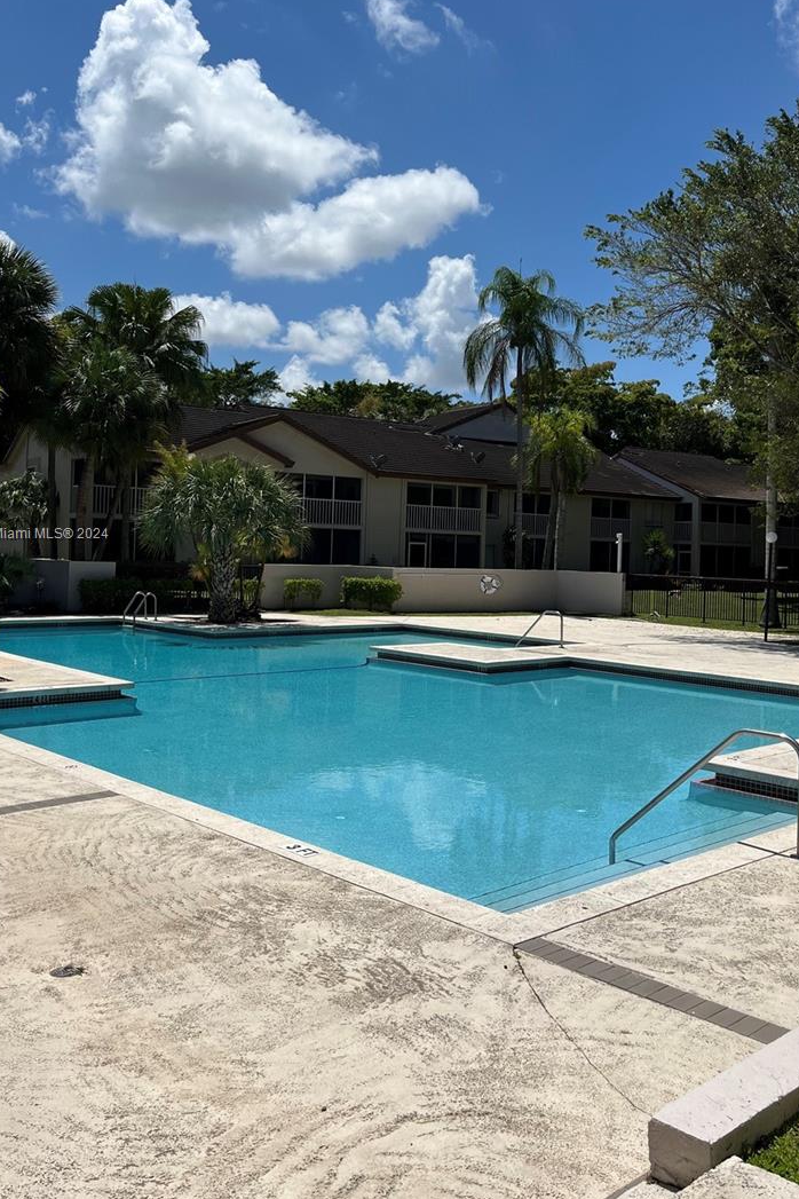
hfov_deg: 42.3
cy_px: 535
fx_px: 1032
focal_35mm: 31
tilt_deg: -0.1
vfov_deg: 60.1
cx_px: 414
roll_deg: -1.7
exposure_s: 1/9091
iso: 50
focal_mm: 5.1
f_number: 1.6
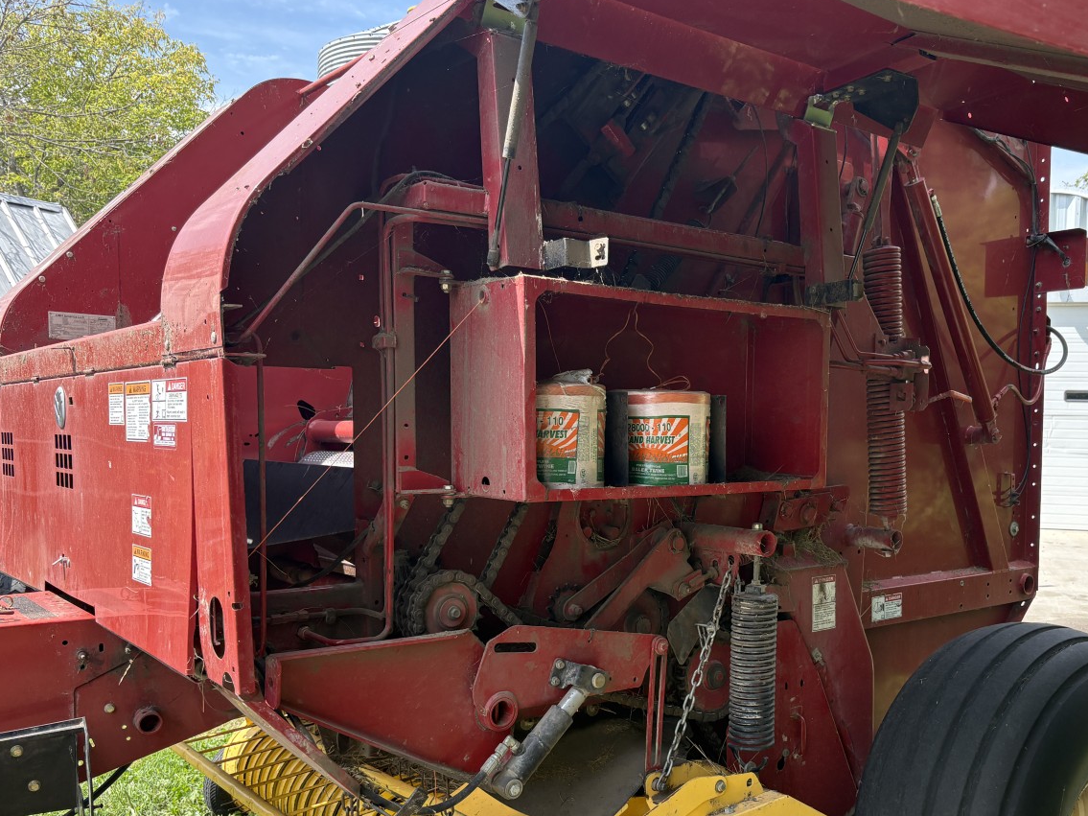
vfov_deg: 42.7
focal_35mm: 33
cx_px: 667
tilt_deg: -2.8
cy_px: 490
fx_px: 1037
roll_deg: -0.3
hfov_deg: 54.8
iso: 64
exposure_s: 1/1048
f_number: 1.6
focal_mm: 5.96
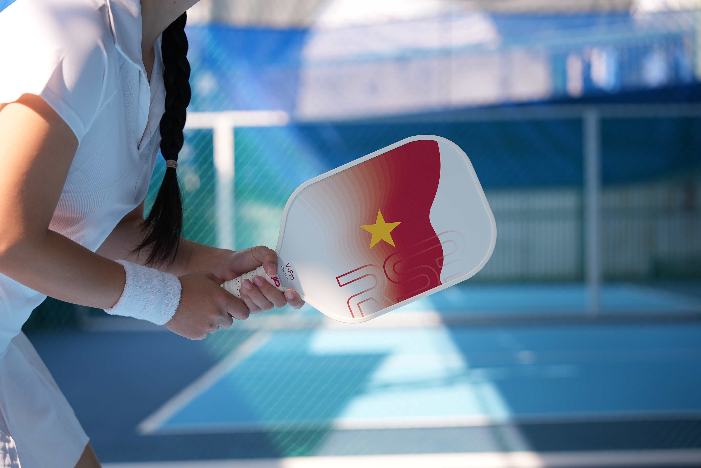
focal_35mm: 70
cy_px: 234
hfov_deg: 28.8
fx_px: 1364
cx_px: 350
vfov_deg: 19.5
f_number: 2.8
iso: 100
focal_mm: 70
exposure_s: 1/320
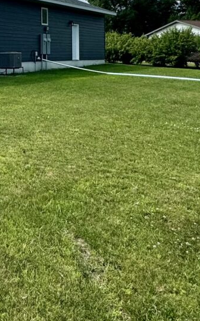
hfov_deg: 20.9
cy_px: 41
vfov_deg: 36.2
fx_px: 462
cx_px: -97
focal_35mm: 53
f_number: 2.2
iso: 50
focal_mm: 2.22
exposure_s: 1/2770
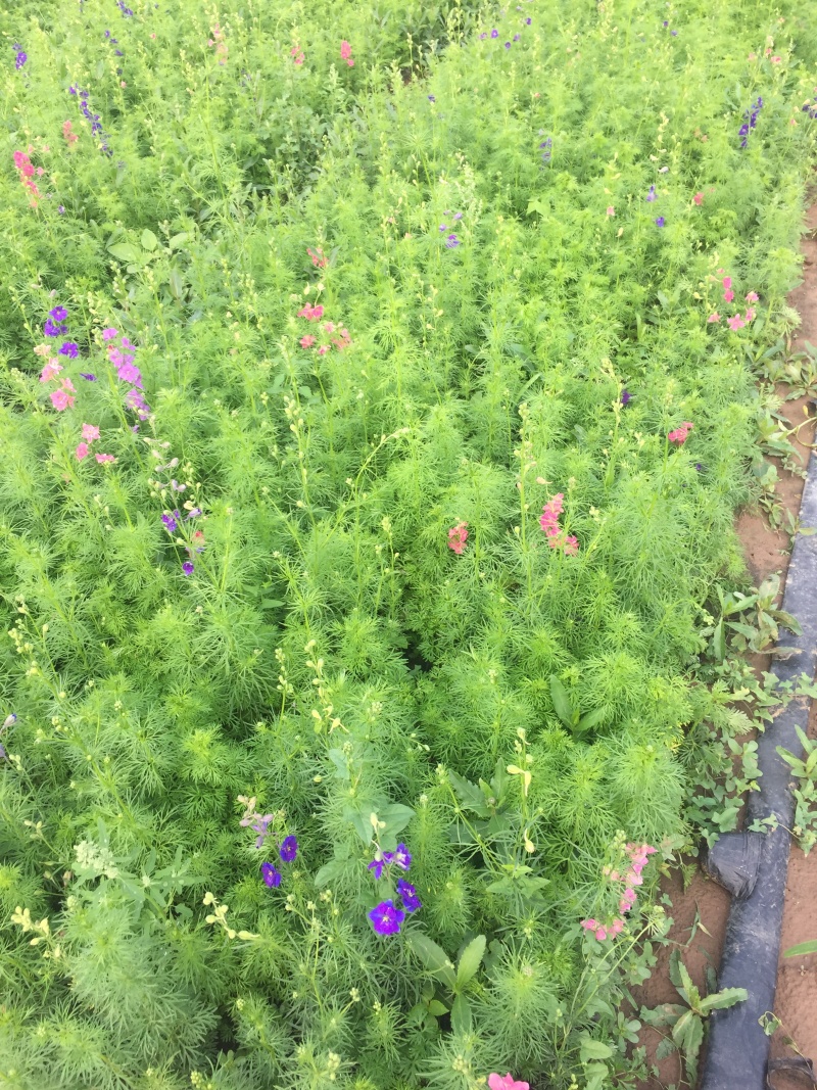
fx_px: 913
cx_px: 408
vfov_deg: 61.7
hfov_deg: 48.2
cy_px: 545
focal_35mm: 29
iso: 32
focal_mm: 4.15
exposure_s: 1/471
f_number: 2.2
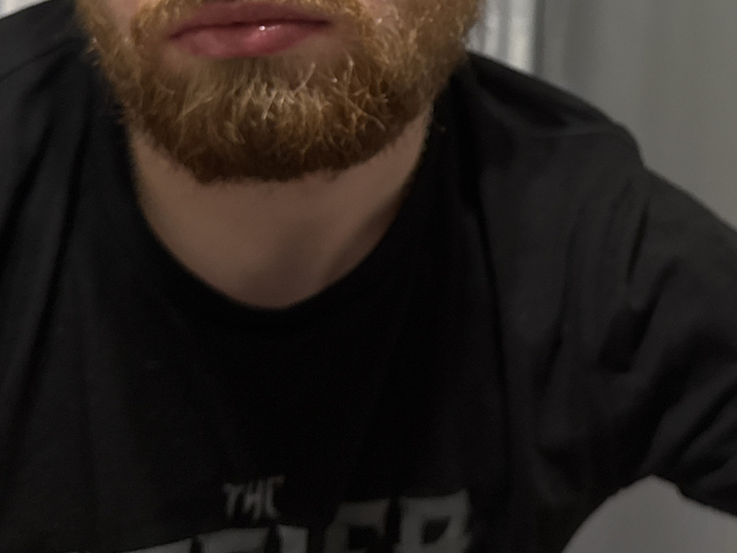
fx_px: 1128
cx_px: 572
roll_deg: -3.9
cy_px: 7
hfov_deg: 35.2
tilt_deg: +3.8
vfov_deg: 26.2
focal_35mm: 53
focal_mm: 6.76
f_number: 1.78
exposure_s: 1/50
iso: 640
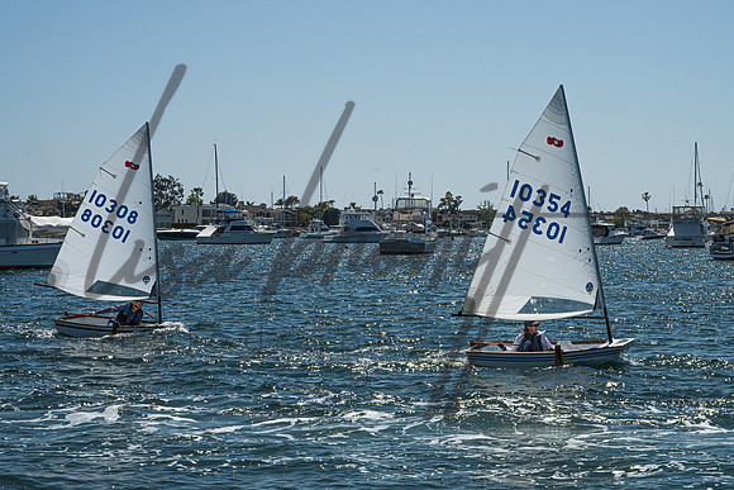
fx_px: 1616
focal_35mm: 79
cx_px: 501
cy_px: 217
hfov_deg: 25.4
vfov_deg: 17.2
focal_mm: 58
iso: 250
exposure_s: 1/800
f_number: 16
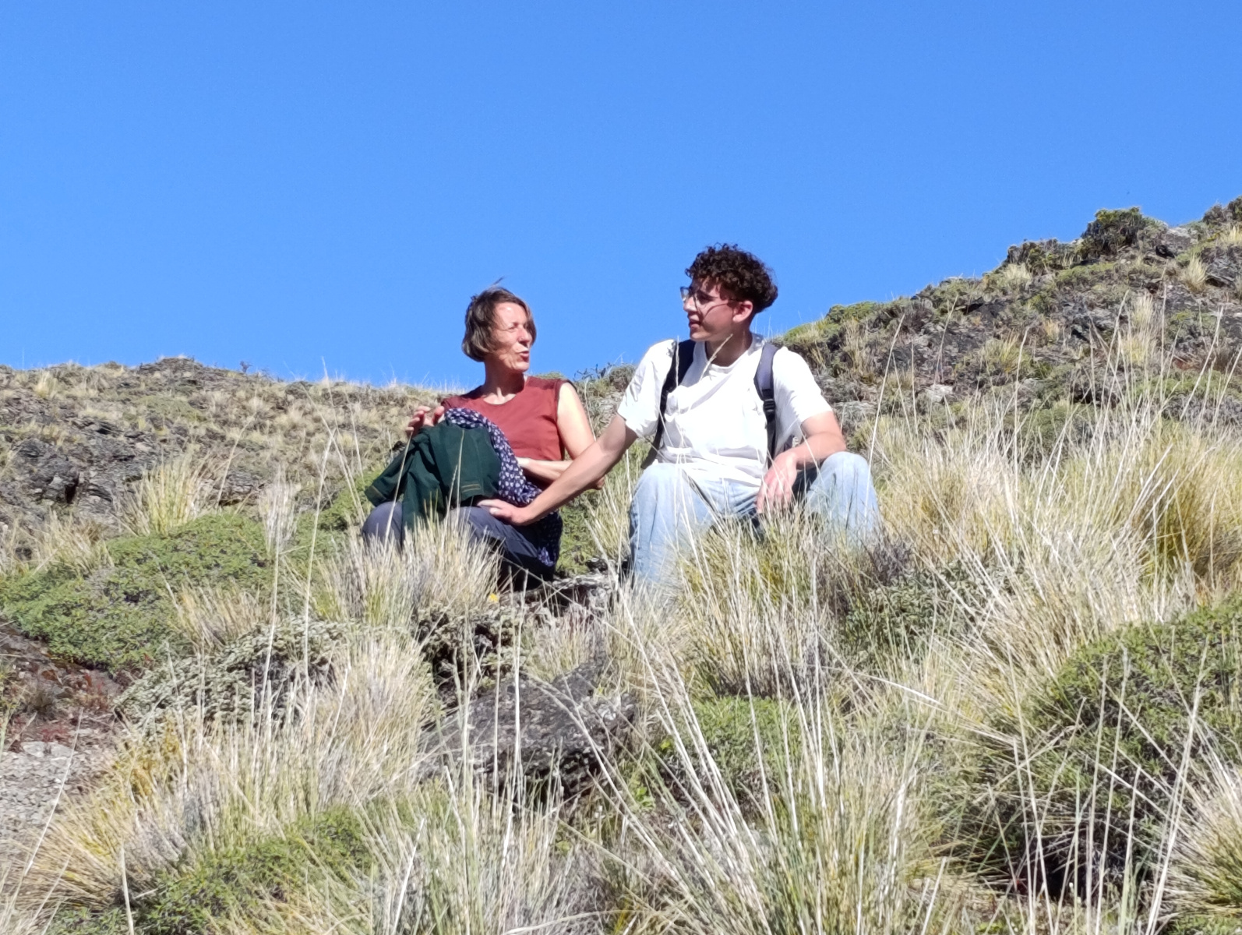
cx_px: 621
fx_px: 3880
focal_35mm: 108
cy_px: 468
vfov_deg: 13.7
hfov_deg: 18.2
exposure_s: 1/687
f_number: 1.6
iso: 50
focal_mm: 6.14
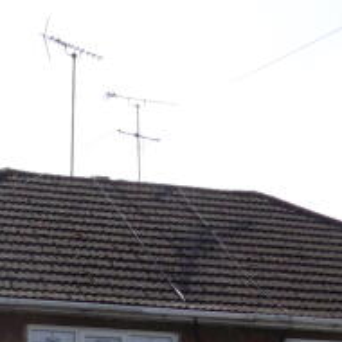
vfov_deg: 14.9
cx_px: 27
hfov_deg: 16.3
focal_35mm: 105
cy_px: 574
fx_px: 1174
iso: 100
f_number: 8.6
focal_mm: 4
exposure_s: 1/250
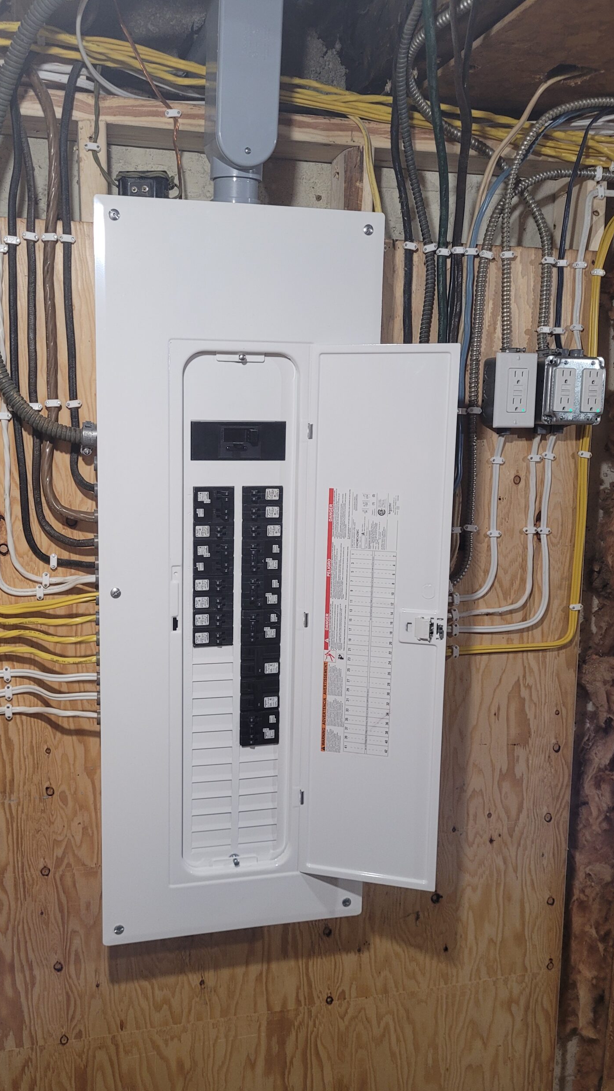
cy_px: 557
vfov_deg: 66.1
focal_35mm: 29
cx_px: 211
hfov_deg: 39.8
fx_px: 839
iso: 200
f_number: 1.8
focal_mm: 5.4
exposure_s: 1/40
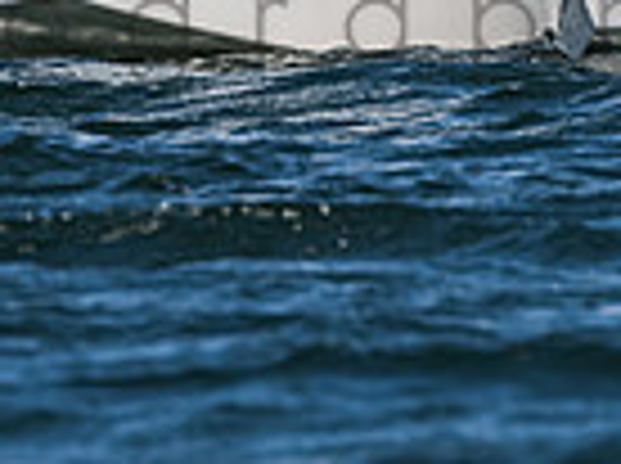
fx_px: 37053
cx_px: 199
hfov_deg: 1.0
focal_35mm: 2069
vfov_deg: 0.7
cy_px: -75
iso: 320
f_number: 9
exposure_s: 1/1250
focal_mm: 400
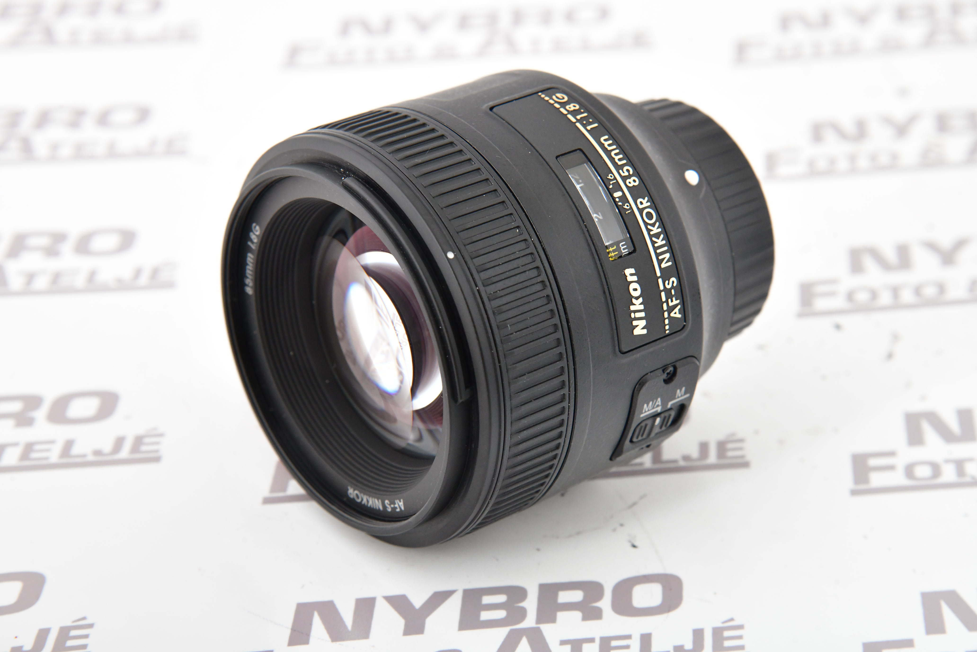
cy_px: 326
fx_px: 3256
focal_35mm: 120
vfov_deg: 11.4
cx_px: 488
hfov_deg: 17.1
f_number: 11
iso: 2500
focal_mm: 120
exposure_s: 1/200
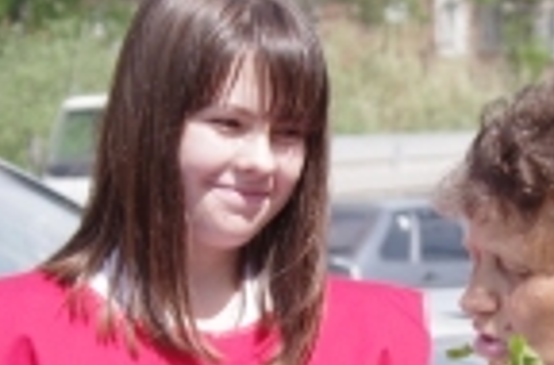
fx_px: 4019
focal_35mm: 262
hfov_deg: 7.9
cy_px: 390
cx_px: 508
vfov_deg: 5.2
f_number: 6.3
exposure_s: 1/320
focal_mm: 50
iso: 200
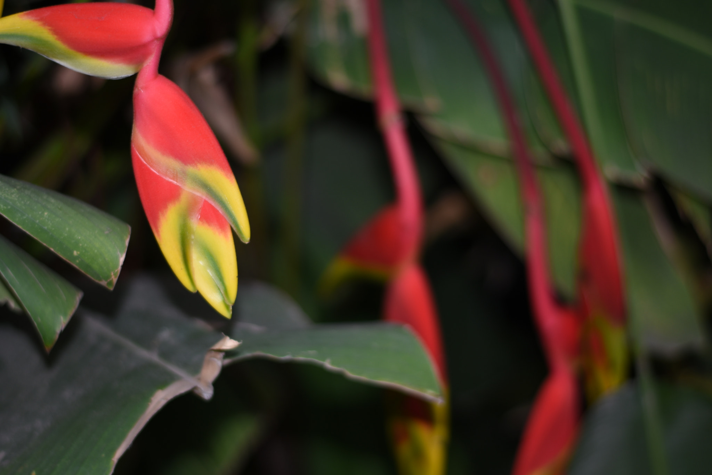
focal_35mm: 75
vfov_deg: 18.2
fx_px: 1483
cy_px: 238
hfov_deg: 27.0
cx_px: 356
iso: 100
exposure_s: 1/100
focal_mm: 50
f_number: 1.8
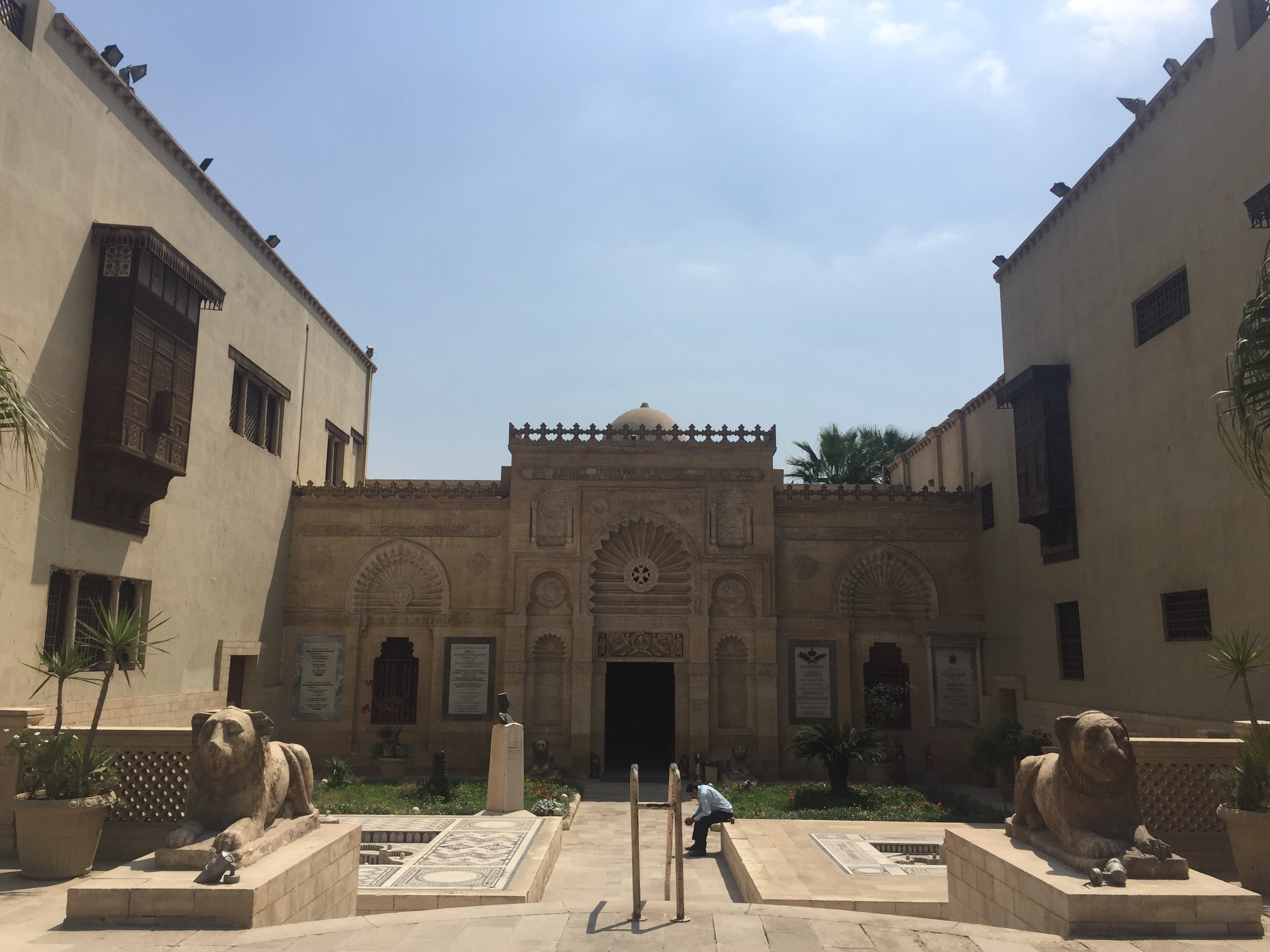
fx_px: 1064
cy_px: 476
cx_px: 635
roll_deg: -1.3
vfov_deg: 48.2
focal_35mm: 29
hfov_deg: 61.7
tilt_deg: +10.1
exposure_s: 1/3597
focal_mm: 4.15
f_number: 2.2
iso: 32
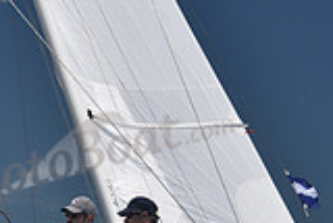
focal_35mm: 327
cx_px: -164
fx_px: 3027
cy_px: 293
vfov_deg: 4.2
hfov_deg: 6.2
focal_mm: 90
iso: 200
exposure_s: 1/1000
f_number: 5.6
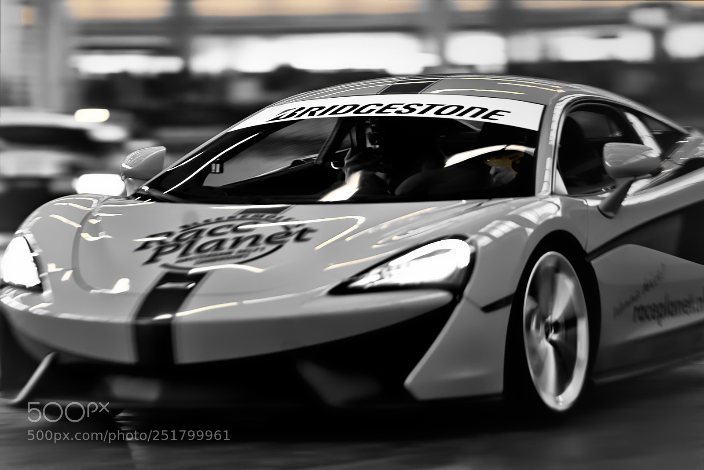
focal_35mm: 198
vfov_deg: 6.9
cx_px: 352
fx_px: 3873
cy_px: 235
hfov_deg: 10.4
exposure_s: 1/60
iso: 500
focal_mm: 198
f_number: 2.8
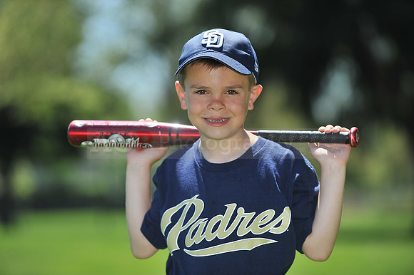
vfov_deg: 6.9
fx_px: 2299
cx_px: 207
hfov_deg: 10.3
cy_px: 138
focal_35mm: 200
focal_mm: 200
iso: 200
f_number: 4.5
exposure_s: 1/1600
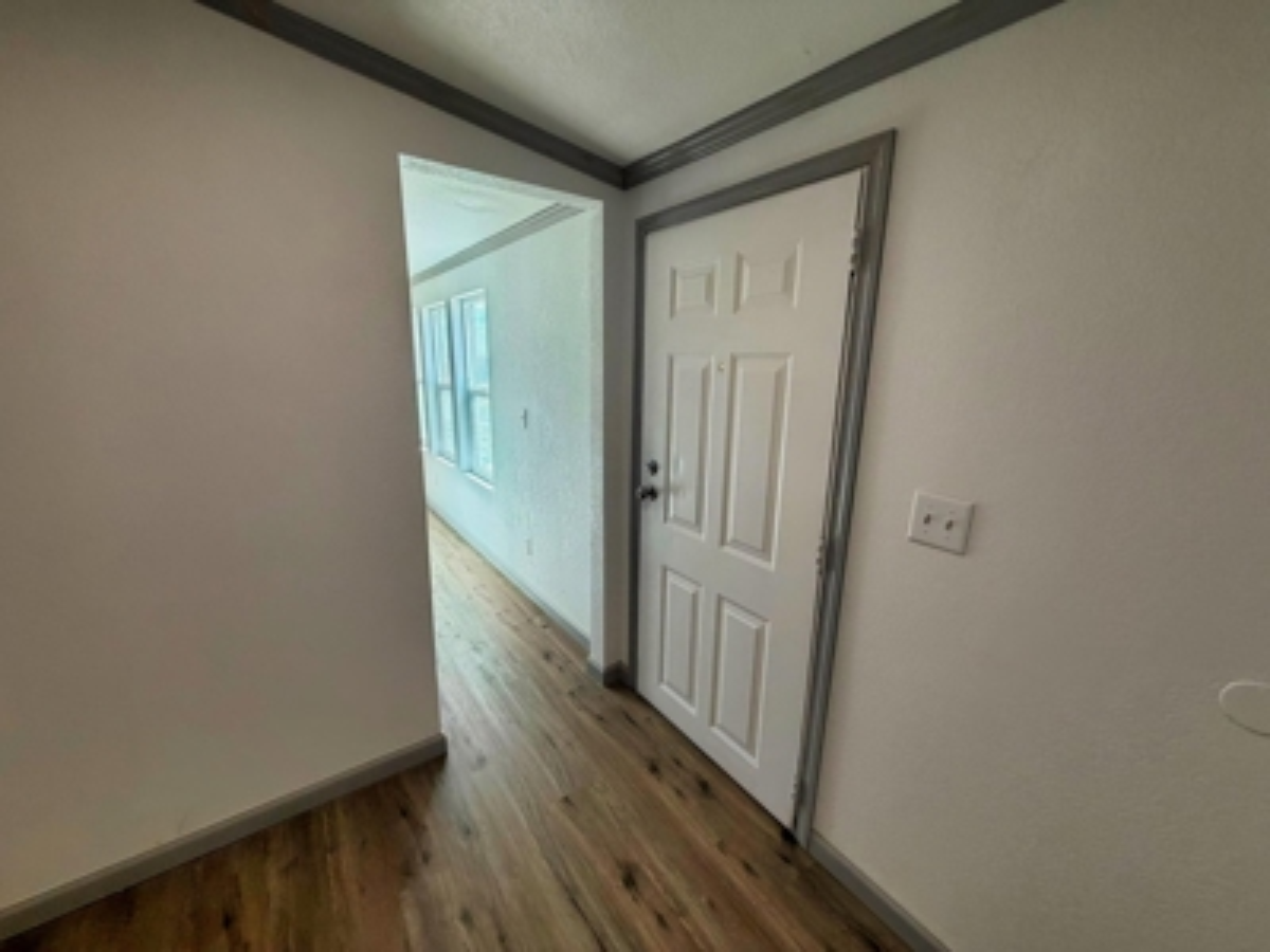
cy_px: 476
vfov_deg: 85.7
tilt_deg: -12.8
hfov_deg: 102.1
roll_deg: -0.4
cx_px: 635
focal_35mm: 14
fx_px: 514
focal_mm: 2.22
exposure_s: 1/113
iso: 125
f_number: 2.2
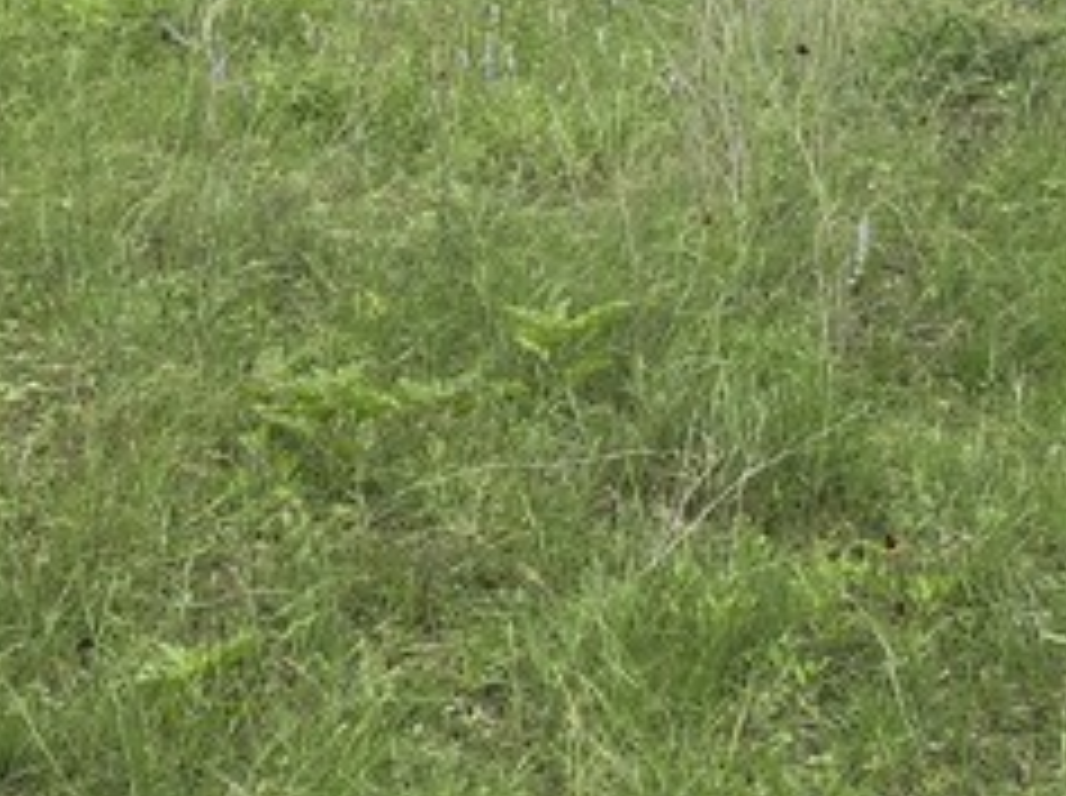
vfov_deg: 10.2
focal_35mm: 140
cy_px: -369
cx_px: 166
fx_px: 4305
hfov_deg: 14.0
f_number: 1.7
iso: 12
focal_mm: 6.3
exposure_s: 1/280
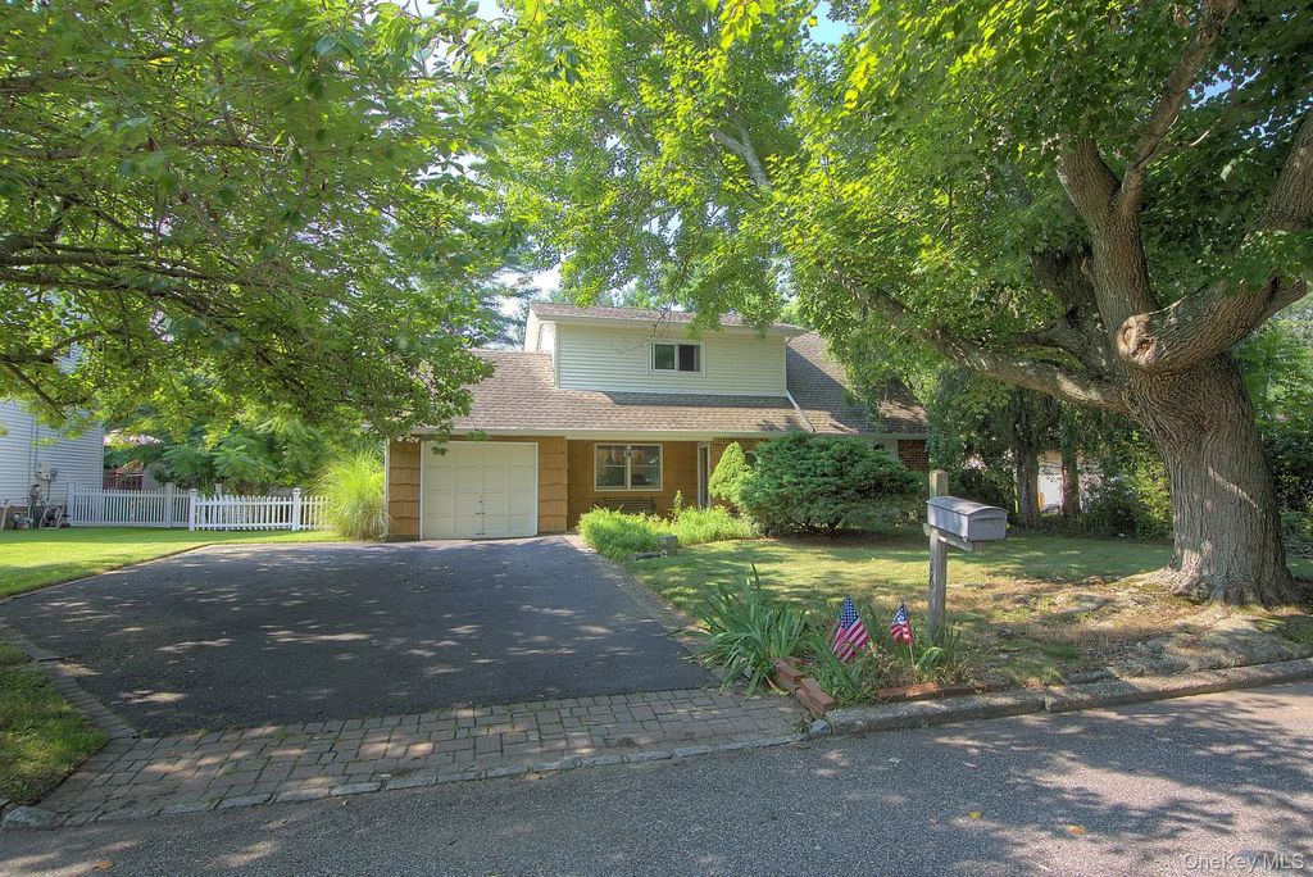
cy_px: 438
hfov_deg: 90.0
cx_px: 656
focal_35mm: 18
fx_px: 657
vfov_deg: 67.5
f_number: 8
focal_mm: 12
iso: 100
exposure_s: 1/30
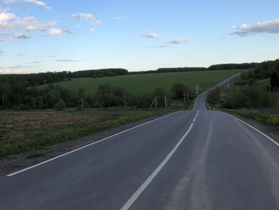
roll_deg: +2.0
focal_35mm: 46
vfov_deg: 31.4
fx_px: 371
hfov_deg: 40.1
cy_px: 83
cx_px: 70
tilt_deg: -0.5
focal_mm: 4
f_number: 1.8
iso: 20
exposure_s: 1/1171
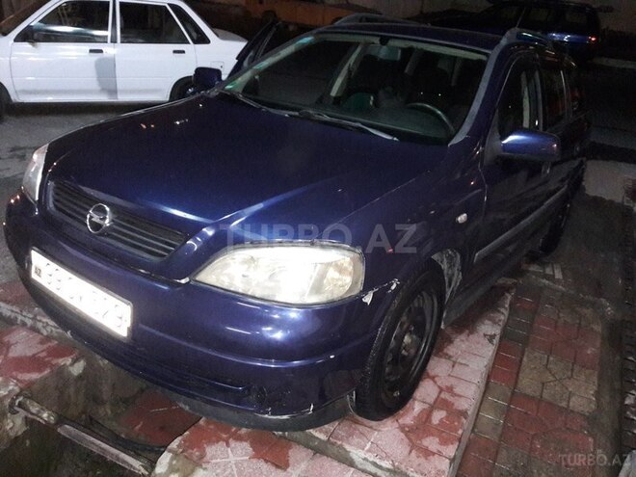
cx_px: 318
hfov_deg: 63.4
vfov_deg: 49.7
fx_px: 514
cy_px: 238
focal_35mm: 28
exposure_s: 1/17
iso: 640
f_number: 1.9
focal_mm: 3.7
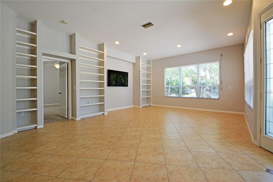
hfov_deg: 100.4
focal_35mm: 15
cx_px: 136
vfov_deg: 77.3
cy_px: 91
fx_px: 114
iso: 160
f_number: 16
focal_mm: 10
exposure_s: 1/2.5
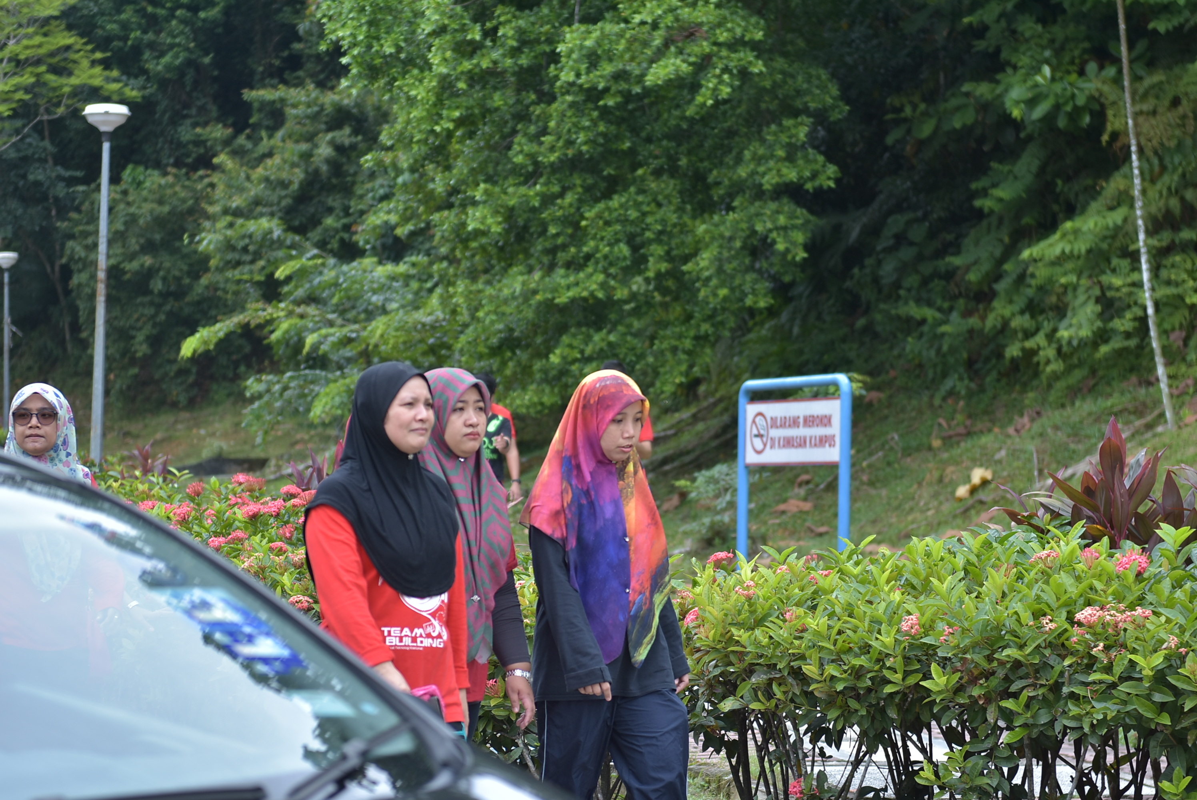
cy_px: 400
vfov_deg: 13.1
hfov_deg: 19.4
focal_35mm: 105
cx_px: 598
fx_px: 3494
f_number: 2.8
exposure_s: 1/320
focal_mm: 70
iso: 160
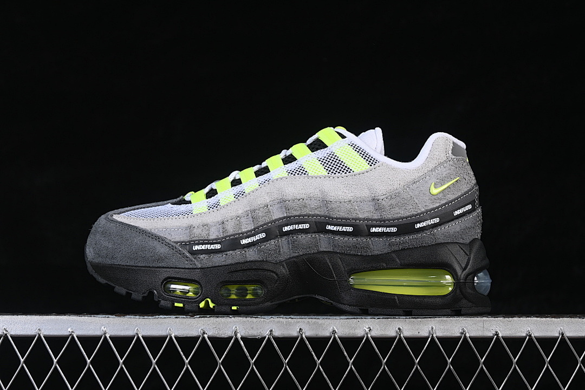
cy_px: 195
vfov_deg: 18.2
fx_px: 1219
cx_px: 292
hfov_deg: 27.0
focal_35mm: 75
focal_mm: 50
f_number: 7.1
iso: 160
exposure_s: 1/80
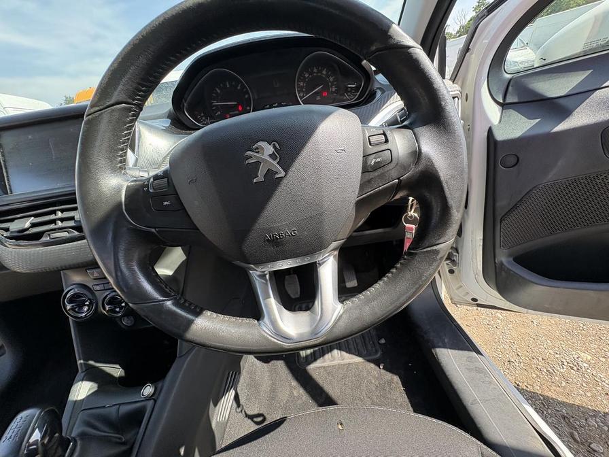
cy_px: 228
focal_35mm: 14
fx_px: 246
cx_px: 304
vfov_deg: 85.7
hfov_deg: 102.1
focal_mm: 2.22
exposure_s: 1/234
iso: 64
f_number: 2.2
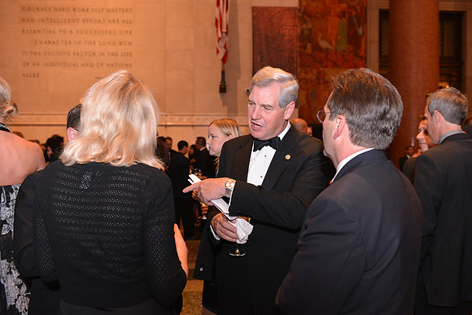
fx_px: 420
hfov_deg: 58.7
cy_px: 158
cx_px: 236
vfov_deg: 41.1
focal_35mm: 32
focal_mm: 32
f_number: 3.5
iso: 2000
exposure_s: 1/60
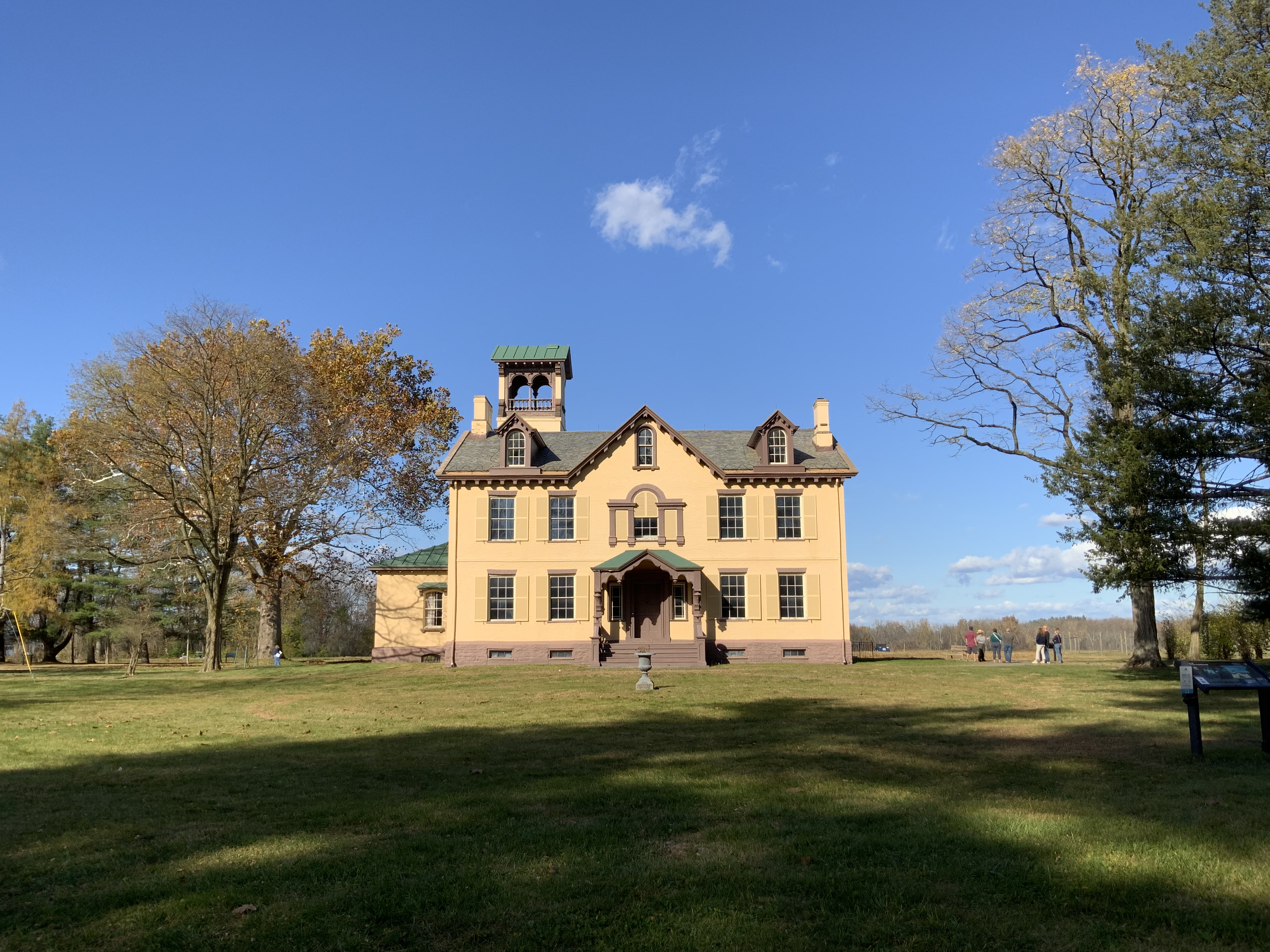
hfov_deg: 61.7
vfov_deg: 48.2
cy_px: 476
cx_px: 635
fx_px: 1064
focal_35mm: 29
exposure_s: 1/2141
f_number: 1.8
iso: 16
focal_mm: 3
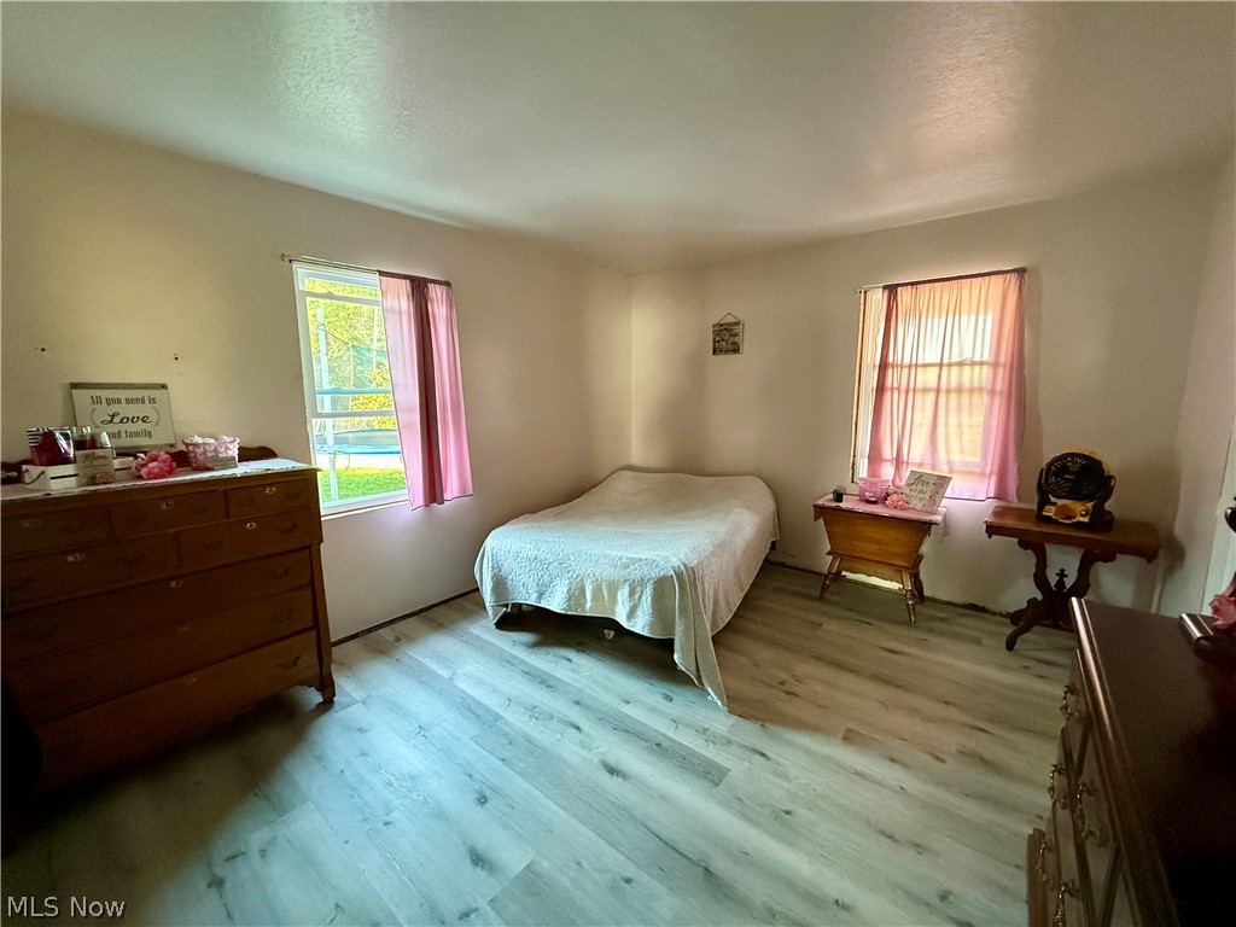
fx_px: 500
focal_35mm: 14
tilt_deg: -7.4
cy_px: 464
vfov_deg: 85.7
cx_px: 618
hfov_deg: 102.1
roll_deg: +1.2
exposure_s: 1/60
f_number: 2.2
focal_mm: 2.22
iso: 800
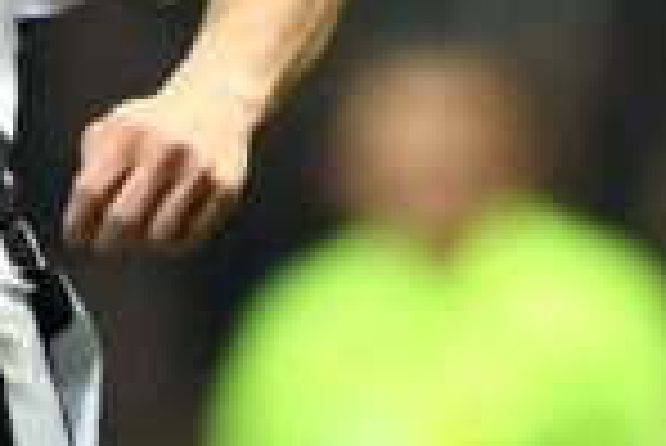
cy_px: 912
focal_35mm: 2761
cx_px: 698
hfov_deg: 0.7
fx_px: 51128
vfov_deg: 0.5
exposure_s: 1/1600
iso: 2000
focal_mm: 400
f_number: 3.2
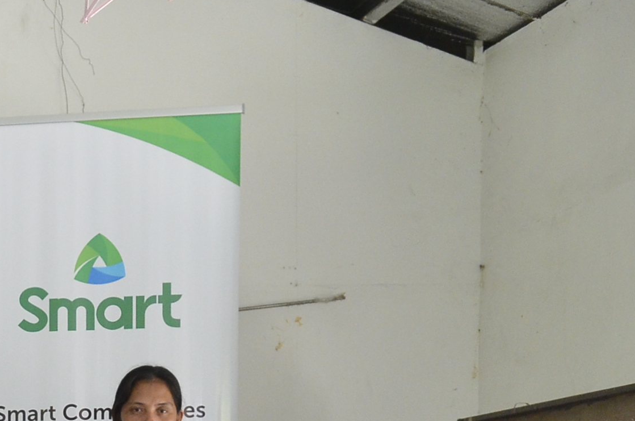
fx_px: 1919
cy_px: 646
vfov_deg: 11.9
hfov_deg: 16.7
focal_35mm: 109
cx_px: -374
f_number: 5
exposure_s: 1/160
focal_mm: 22
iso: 1250
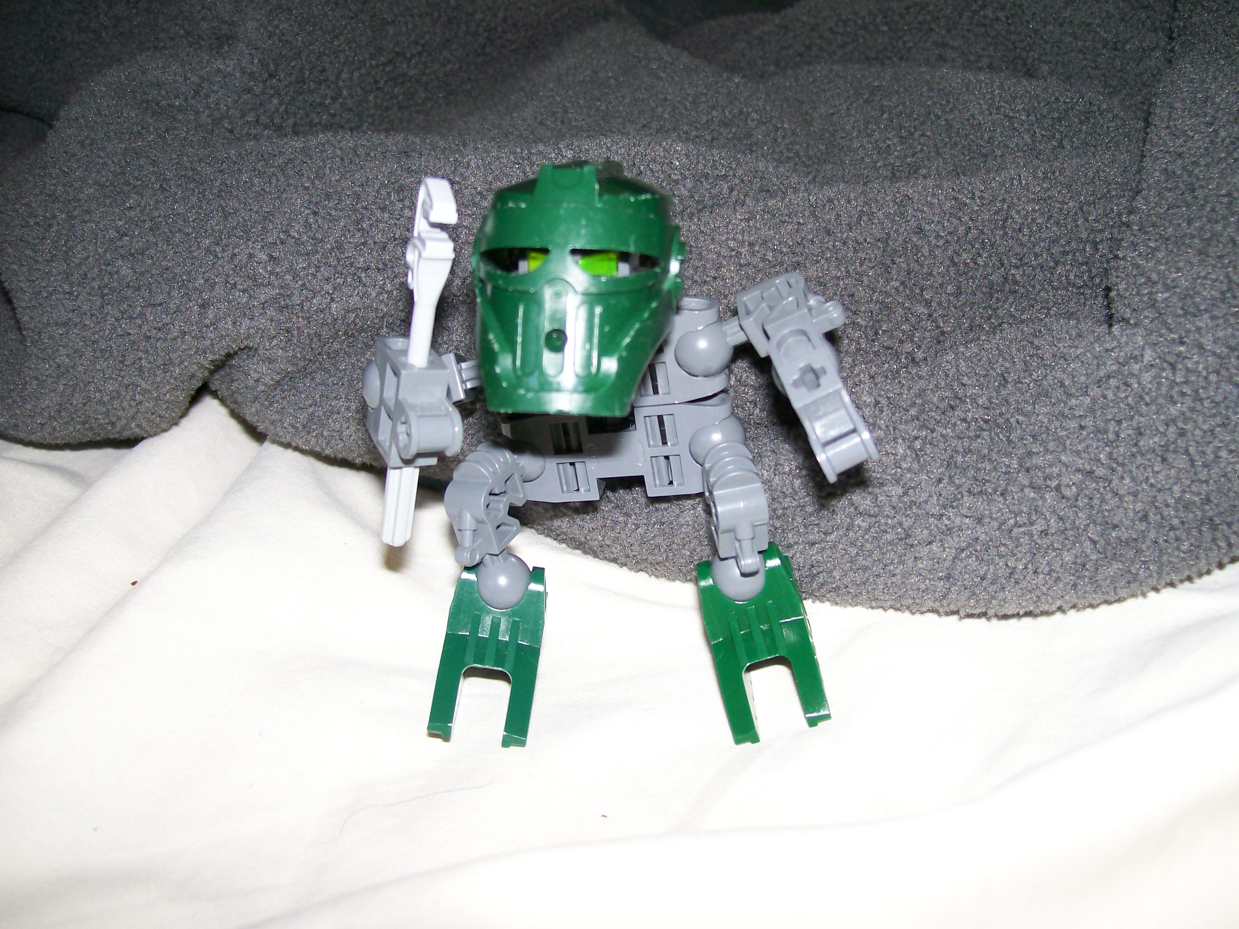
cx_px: 620
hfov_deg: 51.4
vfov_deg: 39.7
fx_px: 1289
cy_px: 464
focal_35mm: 36
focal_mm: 6
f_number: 2.7
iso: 80
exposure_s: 1/64
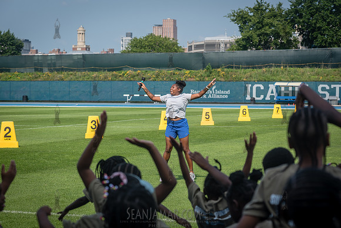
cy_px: 114
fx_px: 1069
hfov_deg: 18.1
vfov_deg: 12.1
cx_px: 170
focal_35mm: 113
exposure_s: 1/640
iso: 160
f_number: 5.6
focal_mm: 112
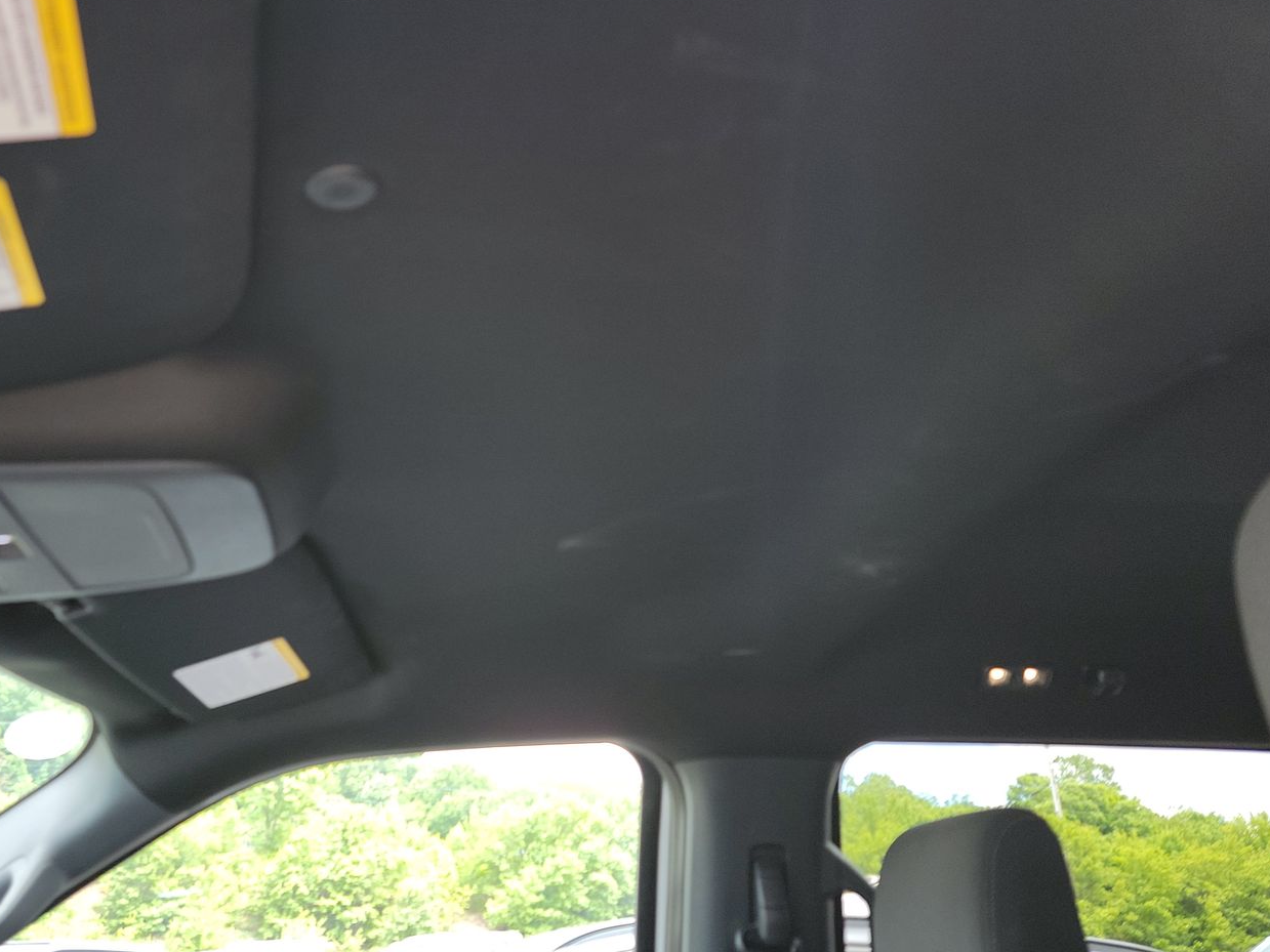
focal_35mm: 31
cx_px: 530
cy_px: 354
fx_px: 1137
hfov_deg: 58.0
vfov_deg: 45.0
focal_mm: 6.7
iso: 87
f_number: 1.8
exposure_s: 1/59
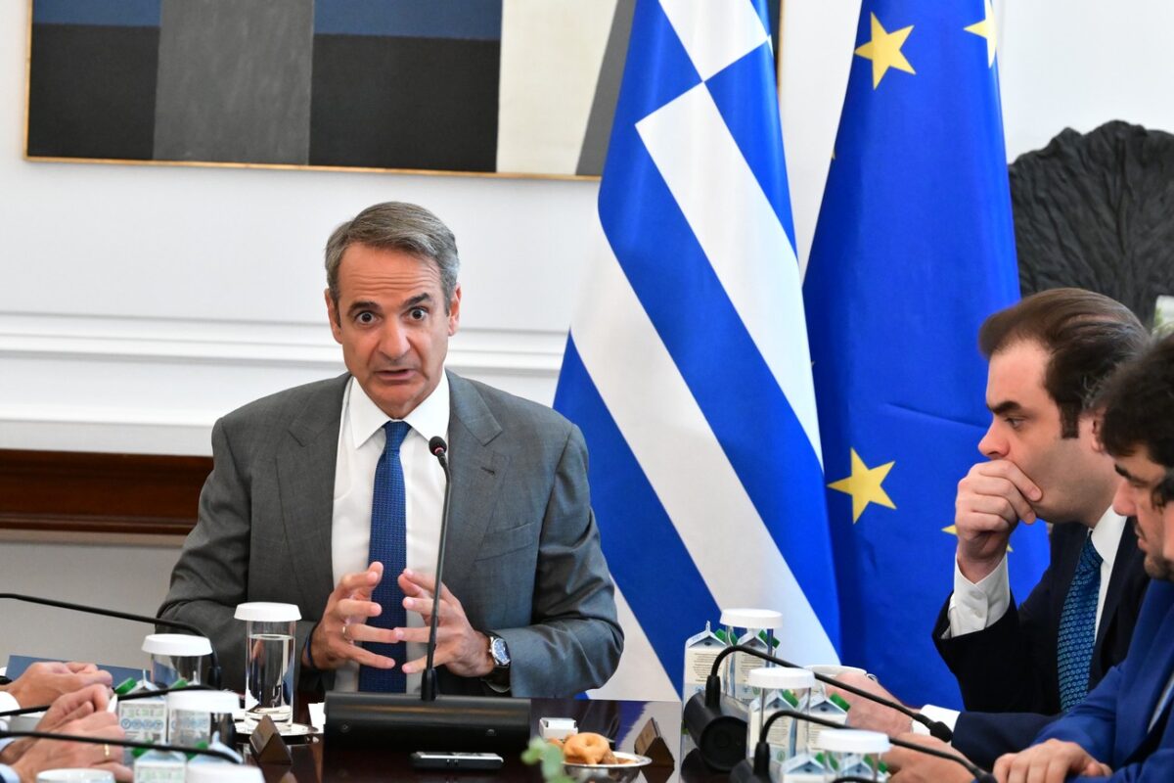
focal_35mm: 210
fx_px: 6848
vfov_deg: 6.5
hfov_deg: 9.8
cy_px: 392
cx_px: 587
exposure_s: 1/500
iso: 8000
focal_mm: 140
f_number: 5
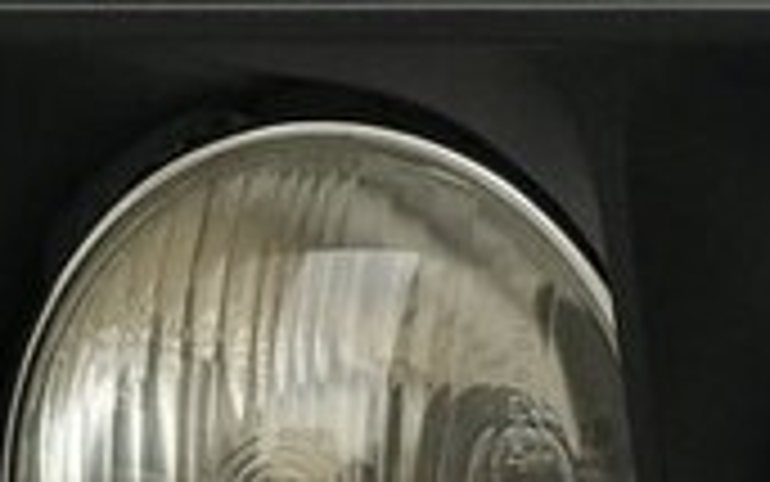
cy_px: 777
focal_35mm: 233
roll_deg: -0.7
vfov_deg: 5.6
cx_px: 1076
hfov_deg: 8.8
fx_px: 4891
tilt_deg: -5.2
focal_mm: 6.6
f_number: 2.8
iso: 25
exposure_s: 1/50
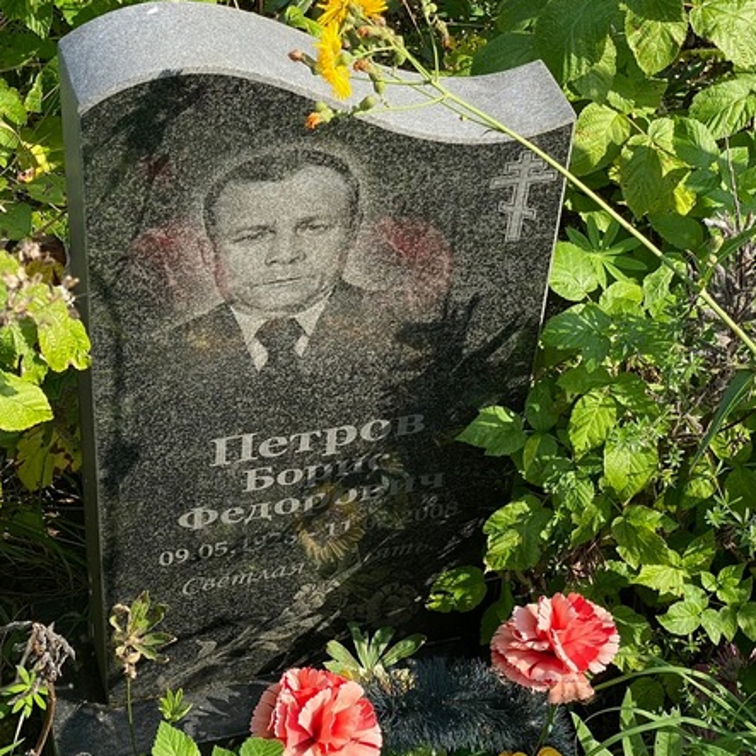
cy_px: 305
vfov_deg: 20.9
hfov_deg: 20.9
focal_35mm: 83
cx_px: 357
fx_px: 2051
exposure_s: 1/510
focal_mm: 6
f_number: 2
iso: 20
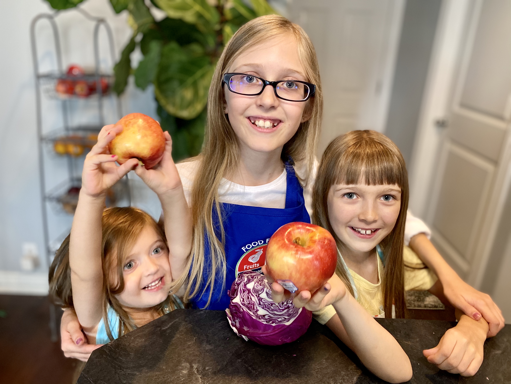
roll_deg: -3.5
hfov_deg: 67.3
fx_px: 384
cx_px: 256
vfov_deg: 53.1
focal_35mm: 26
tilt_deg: -21.4
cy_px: 192
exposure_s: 1/60
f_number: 1.8
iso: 400
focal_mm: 4.25
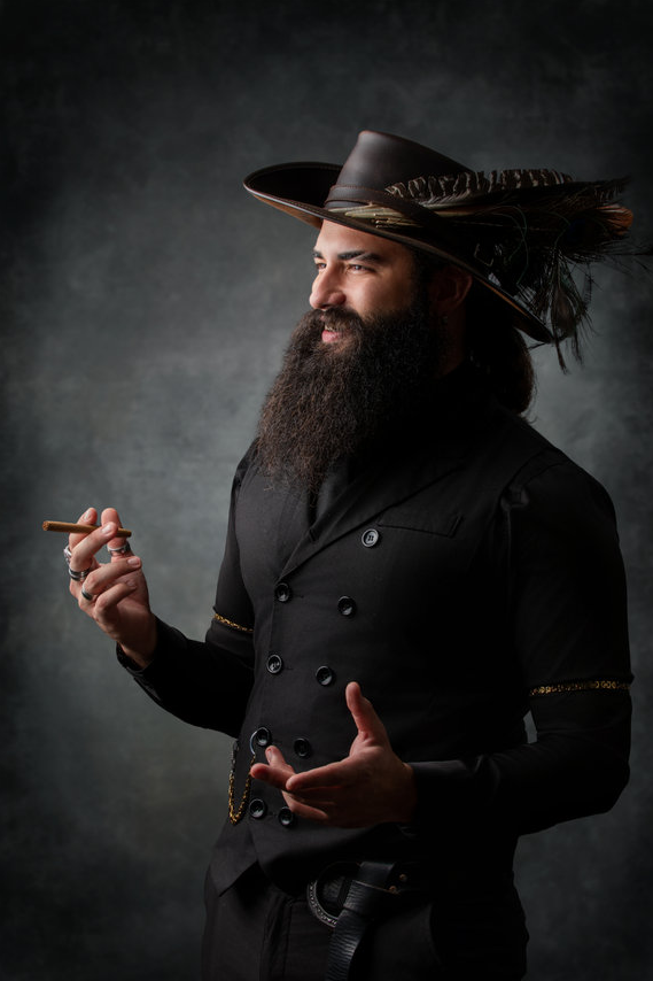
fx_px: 2069
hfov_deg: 17.9
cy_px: 495
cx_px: 329
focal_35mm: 76
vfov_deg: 26.7
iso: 100
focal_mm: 50
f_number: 11
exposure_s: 1/200
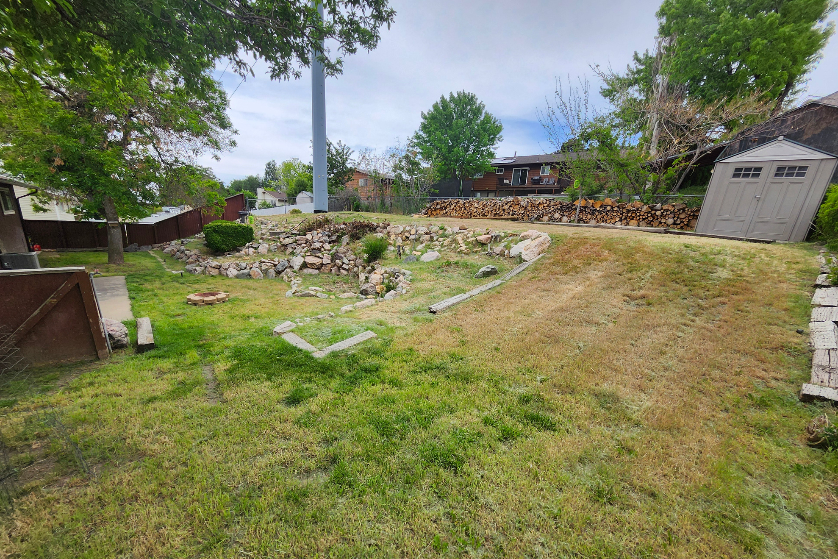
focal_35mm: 14
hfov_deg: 104.2
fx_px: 326
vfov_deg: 80.7
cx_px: 409
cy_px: 321
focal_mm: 1.74
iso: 40
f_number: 2.2
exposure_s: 1/922
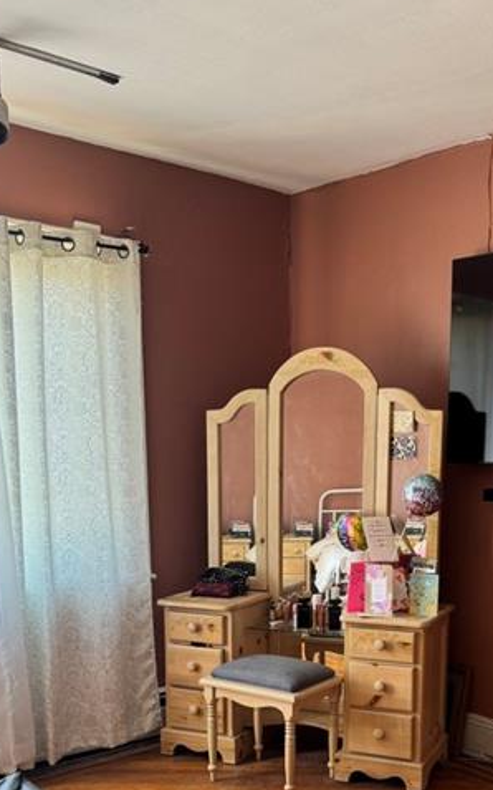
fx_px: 882
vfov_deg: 46.2
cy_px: 609
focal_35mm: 41
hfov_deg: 30.9
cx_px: 346
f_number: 1.78
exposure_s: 1/121
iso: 160
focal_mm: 6.76
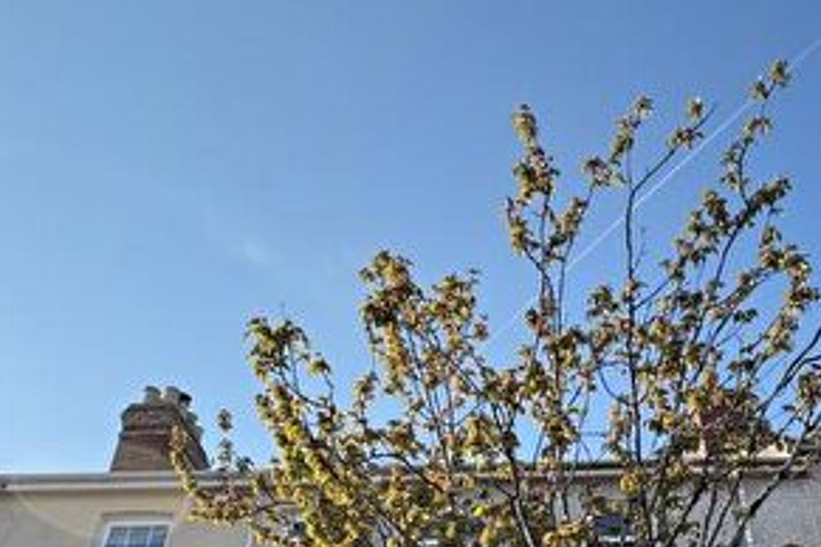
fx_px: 798
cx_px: 550
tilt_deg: +29.9
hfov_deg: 53.3
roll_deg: +0.3
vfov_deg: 34.3
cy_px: 551
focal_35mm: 35
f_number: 2.2
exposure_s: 1/879
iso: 50
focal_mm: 2.22
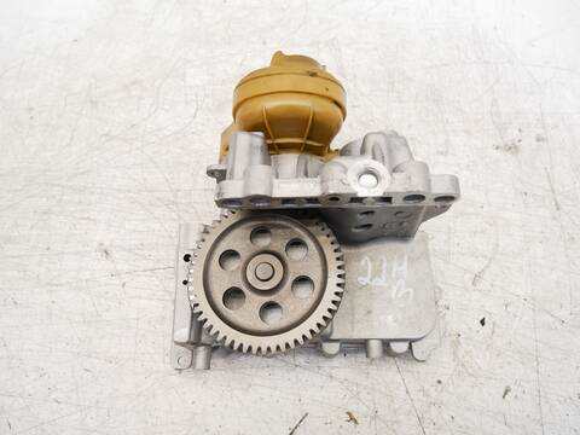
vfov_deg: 56.8
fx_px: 402
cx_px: 290
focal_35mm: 24
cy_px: 218
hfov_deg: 71.6
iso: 400
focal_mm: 12
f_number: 3.5
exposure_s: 1/60
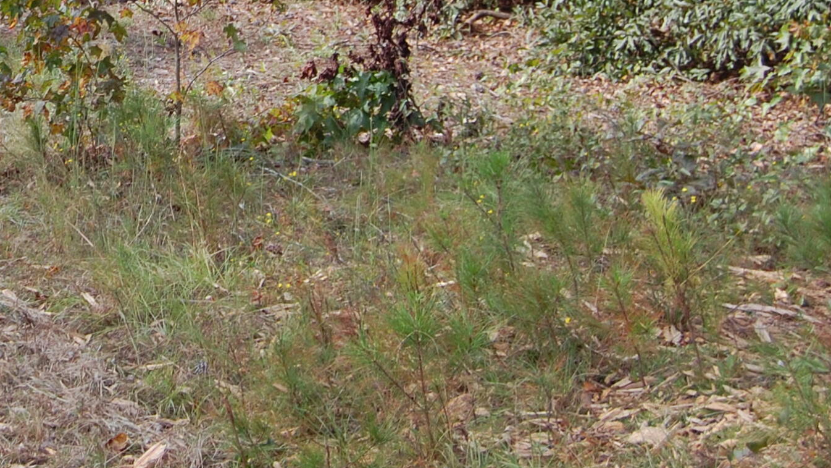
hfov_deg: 19.6
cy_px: -117
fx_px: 2314
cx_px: -56
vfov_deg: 11.3
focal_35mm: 105
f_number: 6.3
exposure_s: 1/160
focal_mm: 30
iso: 200
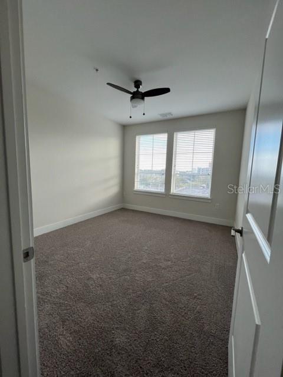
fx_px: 142
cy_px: 188
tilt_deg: -7.3
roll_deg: -0.9
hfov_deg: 89.9
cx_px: 142
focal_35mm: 13
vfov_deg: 106.2
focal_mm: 1.57
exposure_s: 1/120
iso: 64
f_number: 1.8
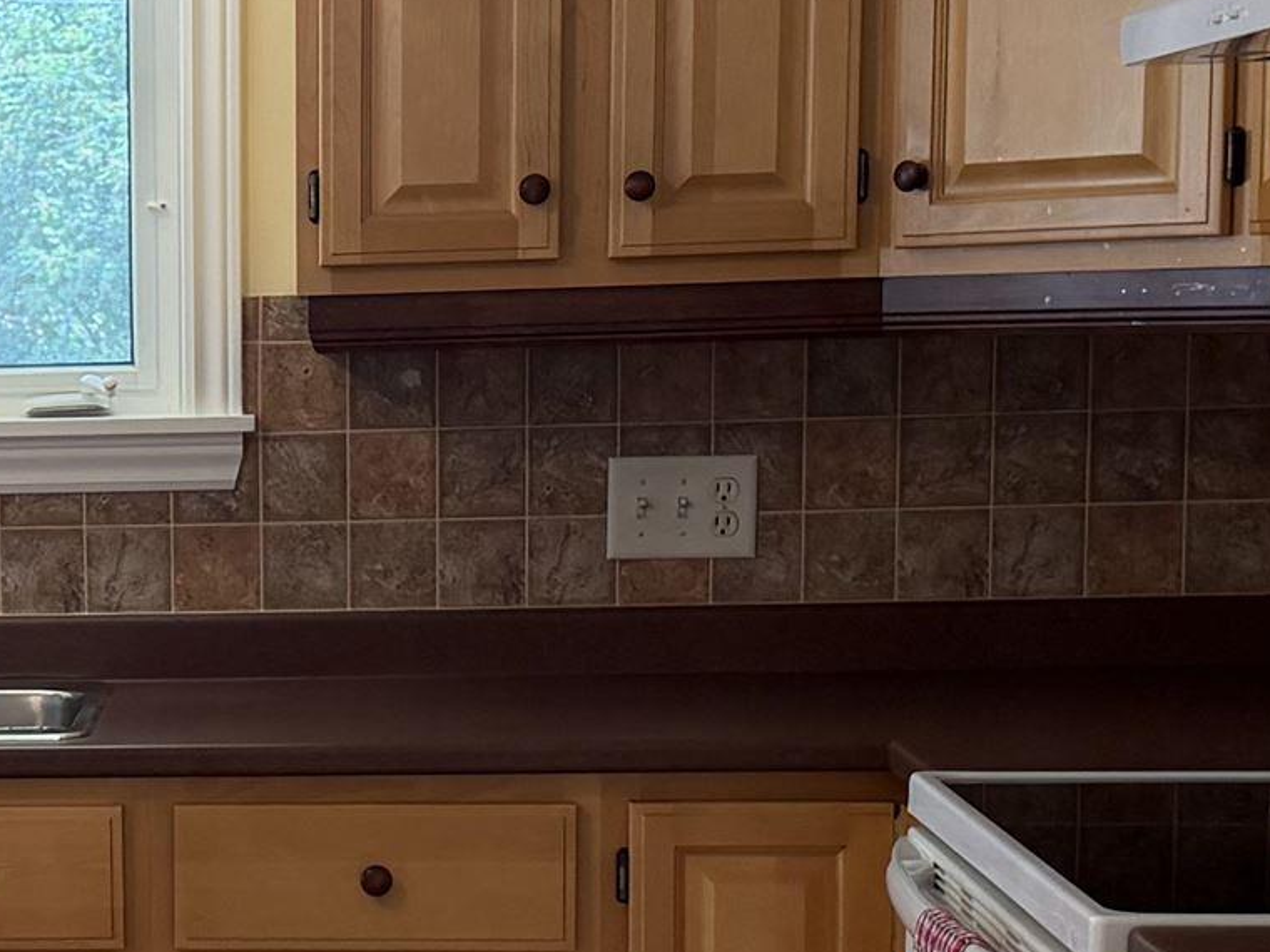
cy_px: 763
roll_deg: +2.0
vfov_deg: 15.1
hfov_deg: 19.4
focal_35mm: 97
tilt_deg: -7.6
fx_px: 3559
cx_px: -127
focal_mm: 6.76
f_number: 1.78
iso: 200
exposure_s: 1/172
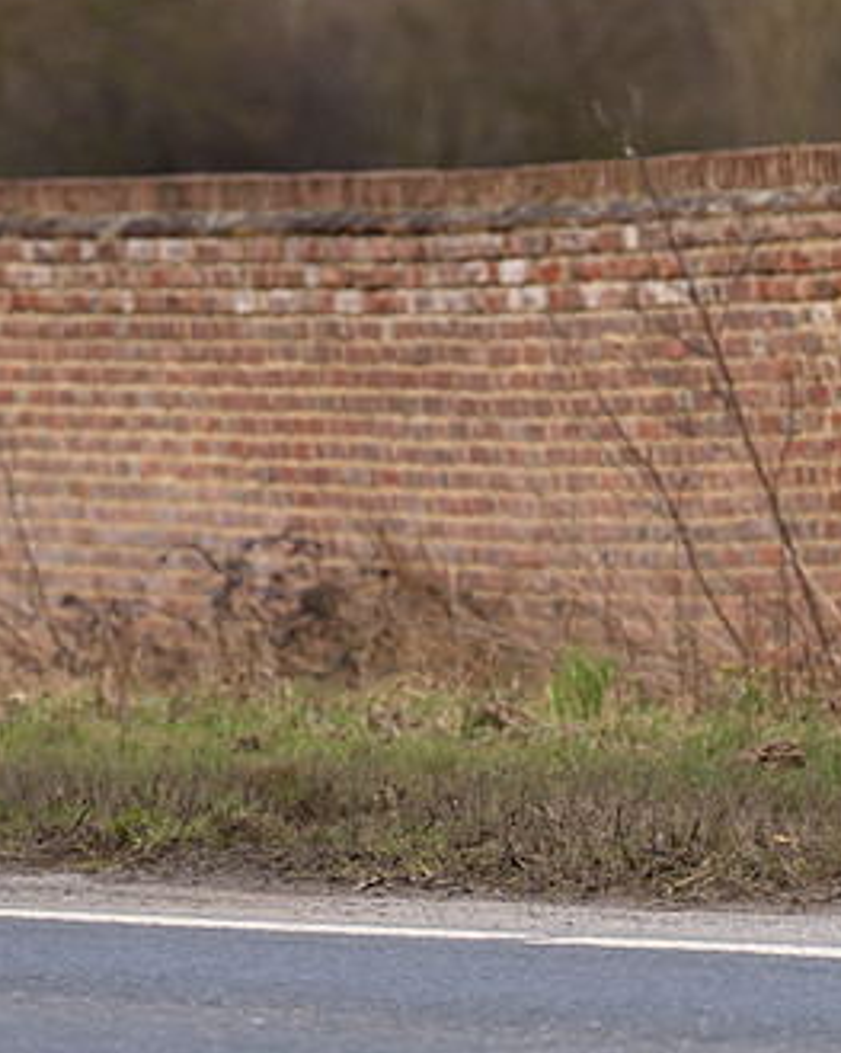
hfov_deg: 3.3
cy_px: 290
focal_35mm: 462
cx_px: -40
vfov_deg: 4.2
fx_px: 14381
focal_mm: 191
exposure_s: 1/800
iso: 200
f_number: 3.5
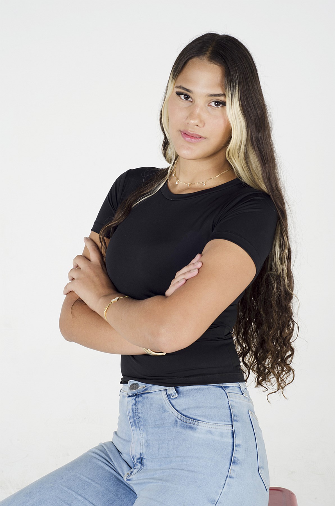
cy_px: 253
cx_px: 168
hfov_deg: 18.1
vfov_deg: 27.0
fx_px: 1052
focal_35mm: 75
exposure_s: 1/125
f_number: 9
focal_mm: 50
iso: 200
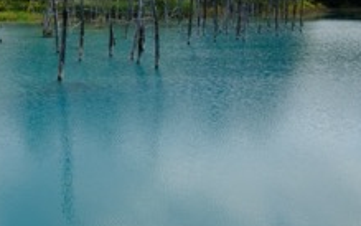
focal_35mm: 67
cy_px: -13
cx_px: -21
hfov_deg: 28.3
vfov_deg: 18.8
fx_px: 659
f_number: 4
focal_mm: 20
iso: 200
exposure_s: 1/1000
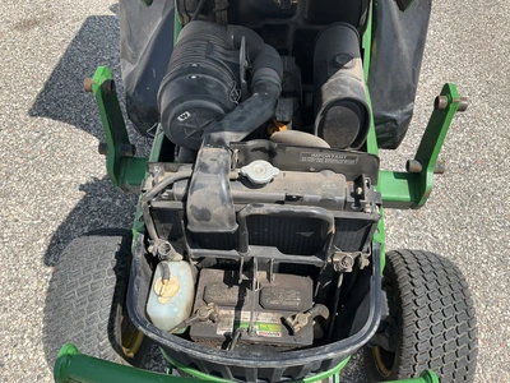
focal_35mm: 29
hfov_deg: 61.7
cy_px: 192
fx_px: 427
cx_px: 255
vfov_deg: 48.2
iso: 25
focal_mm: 3
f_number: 1.8
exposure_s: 1/962
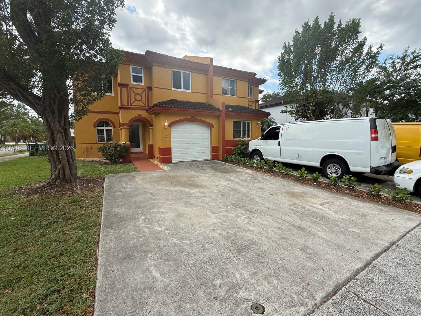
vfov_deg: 81.7
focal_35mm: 15
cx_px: 212
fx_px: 182
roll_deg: +0.3
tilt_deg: -2.6
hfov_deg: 98.2
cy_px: 149
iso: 50
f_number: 2.2
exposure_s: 1/498
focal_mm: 2.22
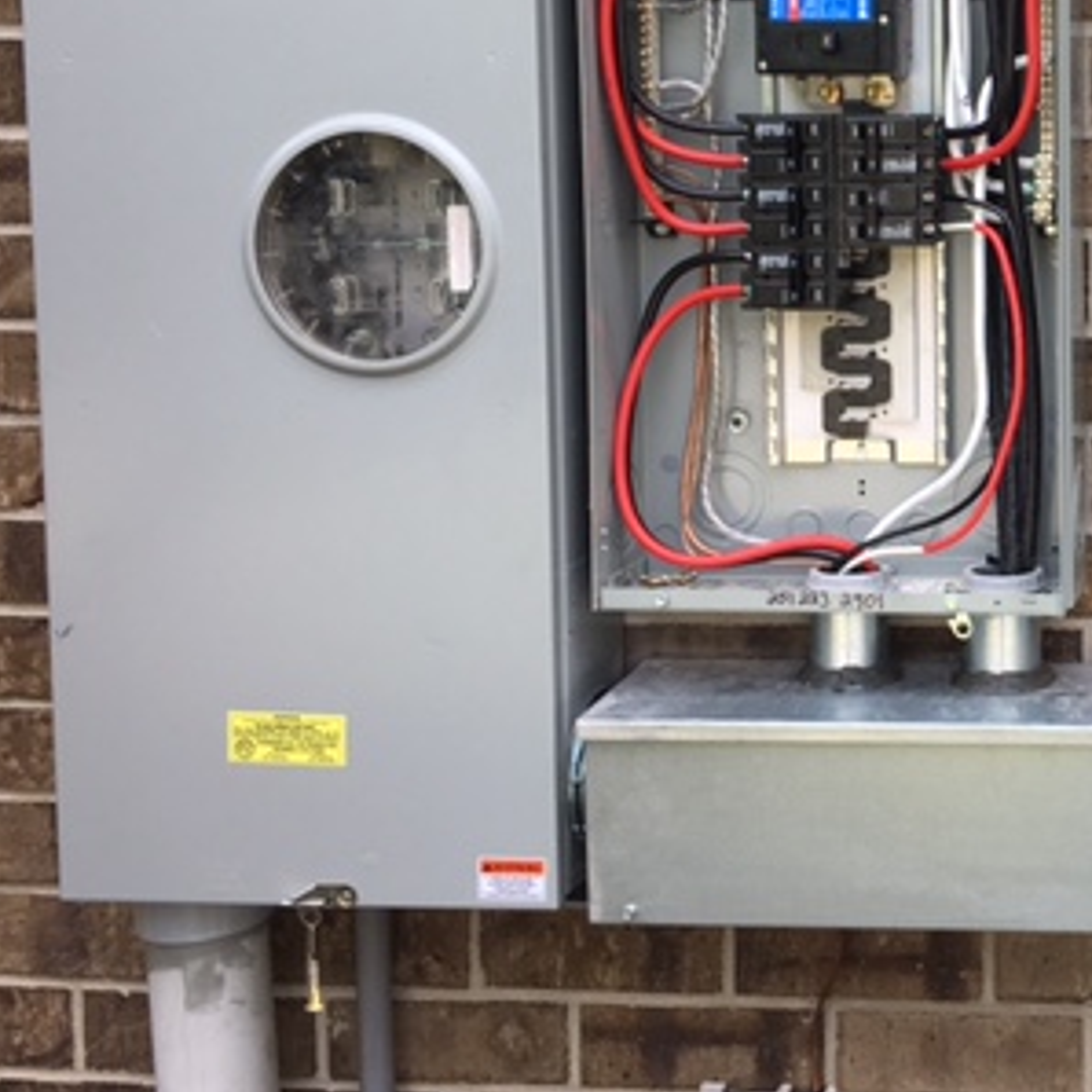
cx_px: 1158
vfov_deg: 30.7
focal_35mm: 55
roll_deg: +0.5
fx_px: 1963
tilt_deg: -3.8
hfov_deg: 28.6
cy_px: 308
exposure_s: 1/318
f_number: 2.2
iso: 25
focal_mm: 4.15
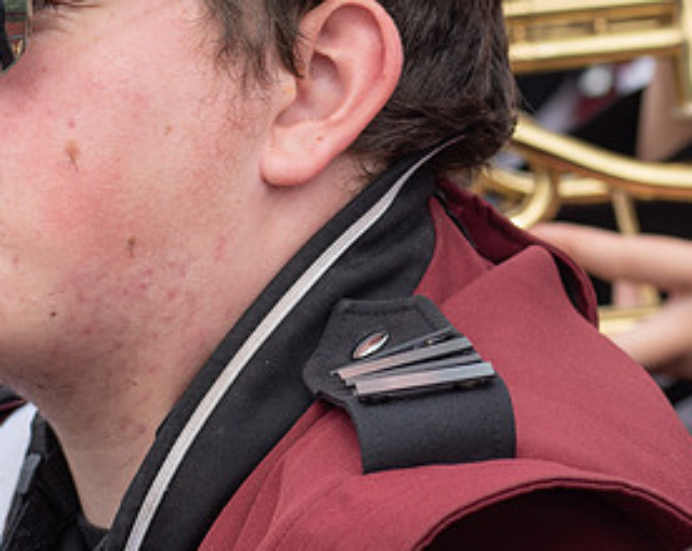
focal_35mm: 276
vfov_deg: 5.6
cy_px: 114
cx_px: 520
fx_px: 5645
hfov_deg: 7.0
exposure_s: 1/640
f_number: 5
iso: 200
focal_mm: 86
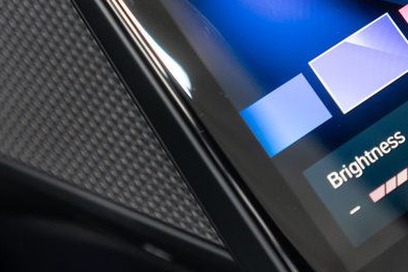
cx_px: 365
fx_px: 1247
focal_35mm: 110
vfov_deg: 12.4
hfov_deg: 18.3
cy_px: 32
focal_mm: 28
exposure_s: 1/50
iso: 1000
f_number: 3.2
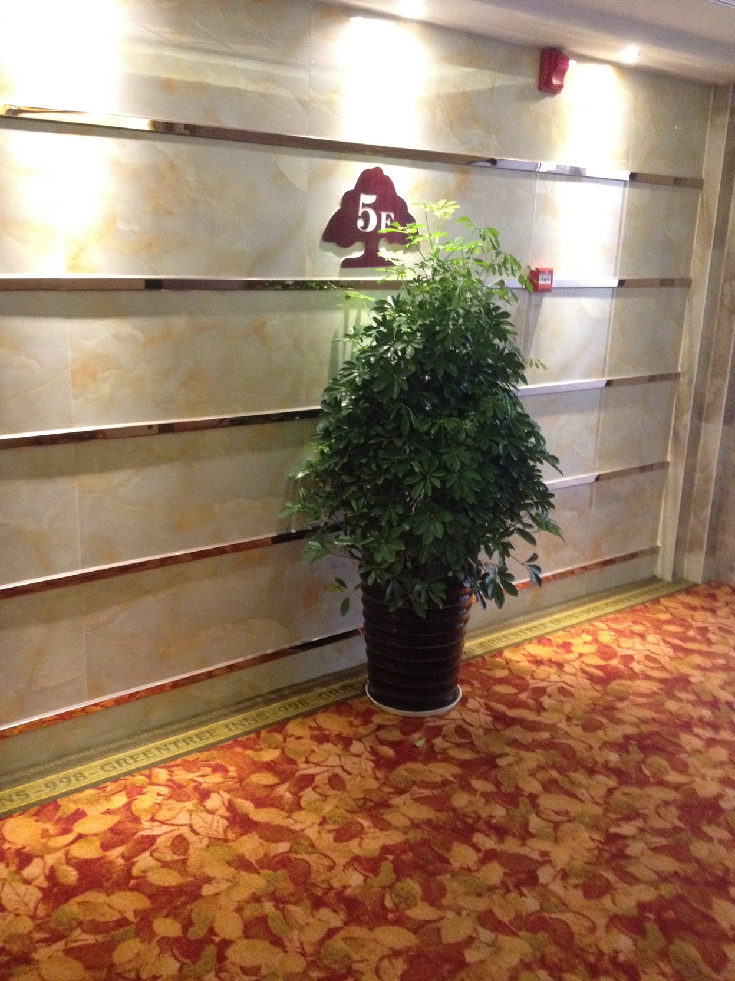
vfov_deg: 52.6
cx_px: 368
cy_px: 490
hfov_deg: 40.7
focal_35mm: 35
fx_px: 991
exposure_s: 1/15
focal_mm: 4.28
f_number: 2.4
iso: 500
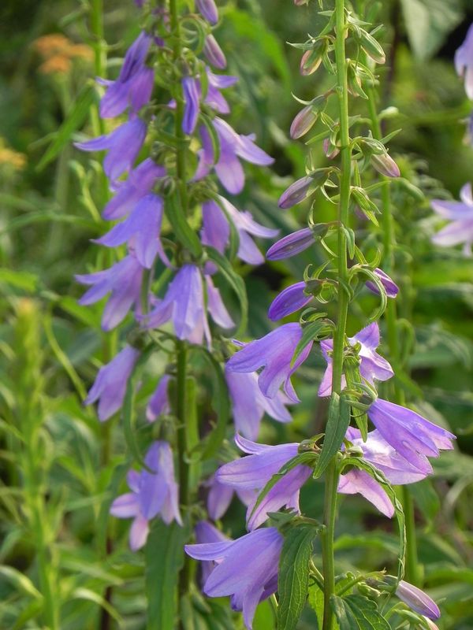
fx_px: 5302
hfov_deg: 5.1
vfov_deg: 6.8
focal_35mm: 291
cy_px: 315
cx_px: 236
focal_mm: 51.8
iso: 160
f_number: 5
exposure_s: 1/80
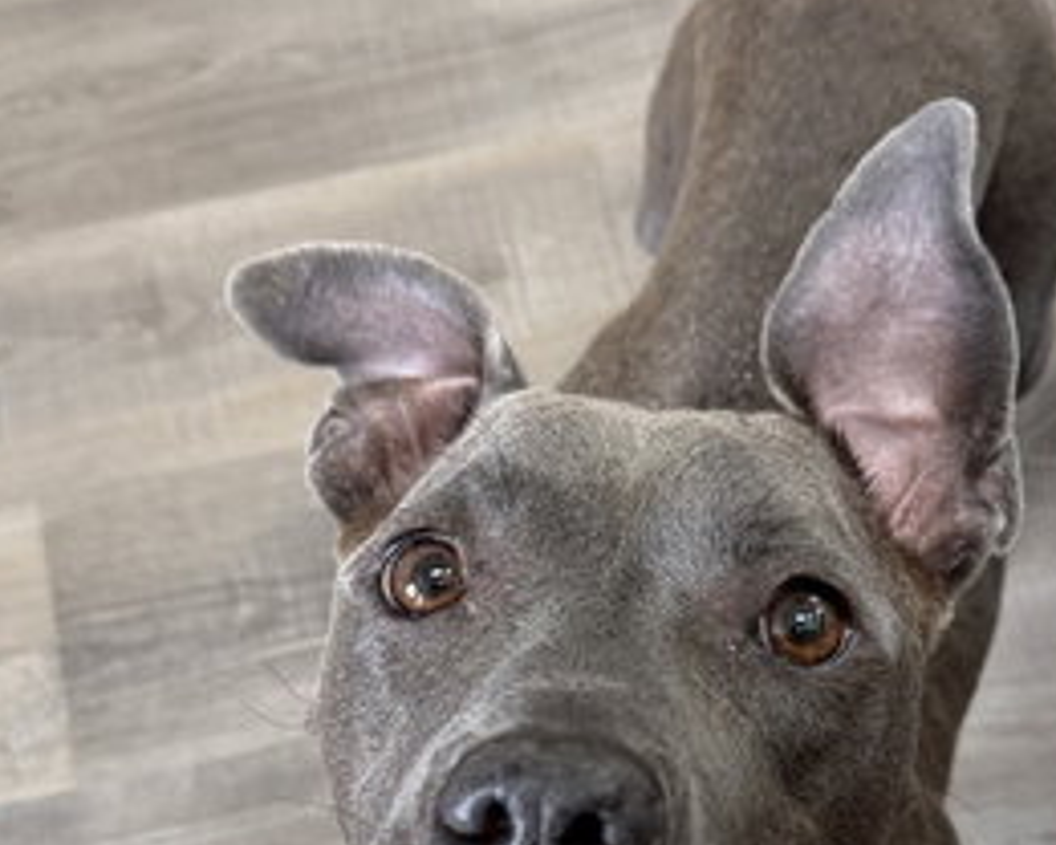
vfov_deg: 24.7
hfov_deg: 31.4
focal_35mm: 60
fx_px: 1875
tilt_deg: -71.4
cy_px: 754
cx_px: 638
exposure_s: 1/116
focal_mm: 6.76
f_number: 1.78
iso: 200
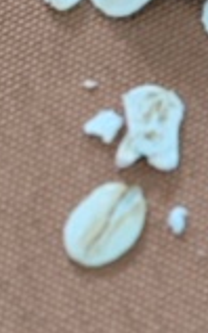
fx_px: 3501
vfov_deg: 5.4
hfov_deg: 3.3
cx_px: 750
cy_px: -146
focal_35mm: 385
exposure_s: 1/100
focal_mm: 6.12
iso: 1000
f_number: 4
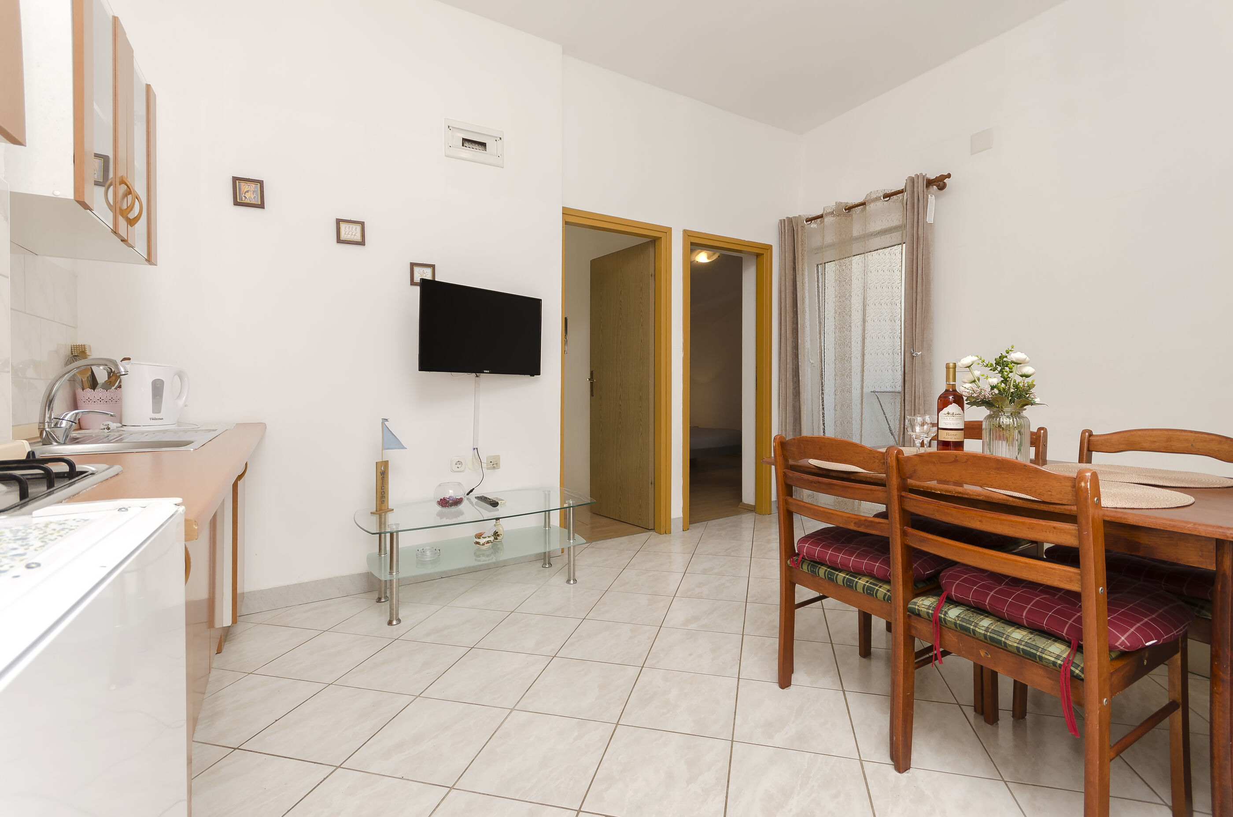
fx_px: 513
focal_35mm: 15
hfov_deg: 100.5
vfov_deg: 77.1
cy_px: 408
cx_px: 616
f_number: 7.1
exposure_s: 1/100
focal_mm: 10
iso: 200
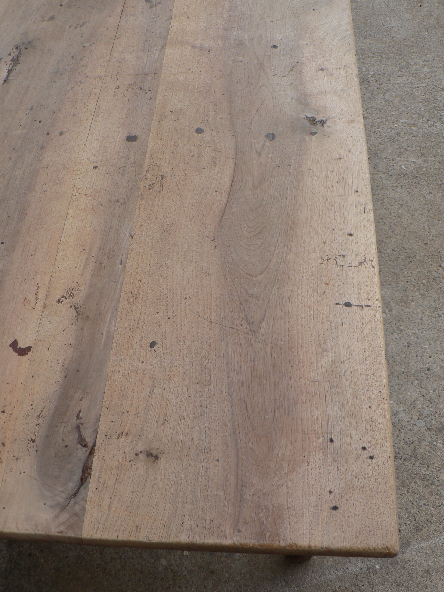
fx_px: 616
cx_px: 222
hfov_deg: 39.7
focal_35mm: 36
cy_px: 296
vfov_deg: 51.4
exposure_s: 1/500
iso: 80
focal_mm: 6
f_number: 3.6
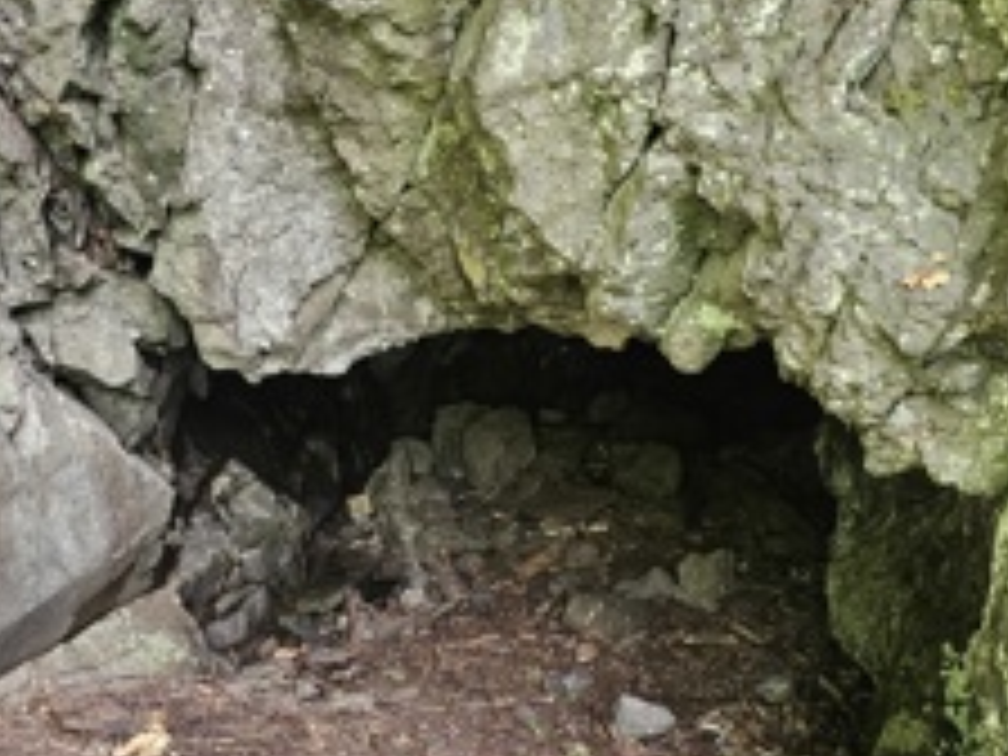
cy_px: 468
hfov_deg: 45.7
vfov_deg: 35.0
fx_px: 1194
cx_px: 562
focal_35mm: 41
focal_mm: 6.3
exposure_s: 1/100
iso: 250
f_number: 1.7
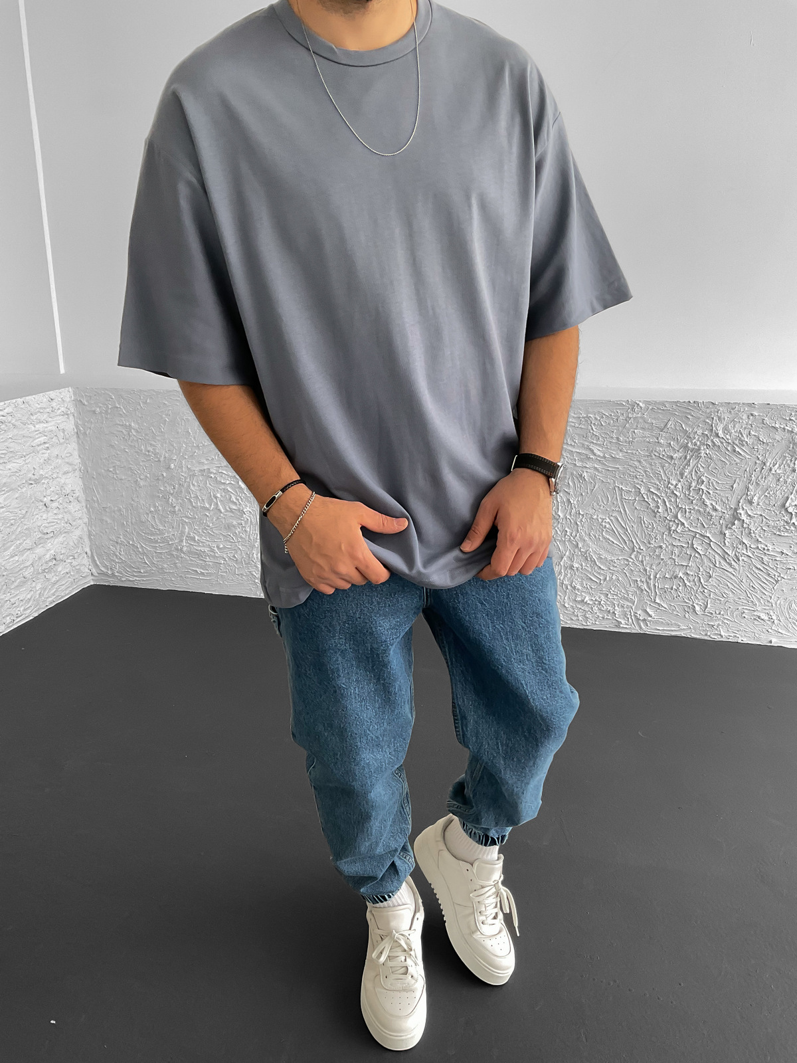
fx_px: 890
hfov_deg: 48.2
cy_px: 532
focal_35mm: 29
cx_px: 398
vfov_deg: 61.7
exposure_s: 1/105
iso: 64
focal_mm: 3
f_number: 1.8
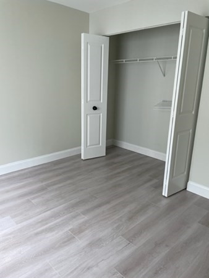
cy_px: 139
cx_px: 104
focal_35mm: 26
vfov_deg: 67.3
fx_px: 209
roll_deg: -2.2
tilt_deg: -12.4
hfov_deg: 53.1
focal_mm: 4.2
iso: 80
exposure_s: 1/121
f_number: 1.6
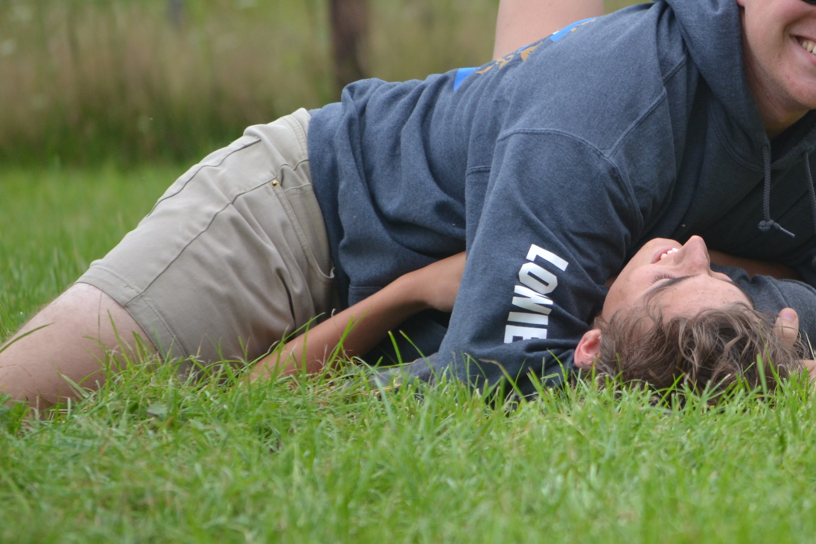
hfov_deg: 4.2
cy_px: 157
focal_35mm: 489
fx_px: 11083
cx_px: 699
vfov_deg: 2.8
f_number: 5.6
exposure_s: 1/640
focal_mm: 180
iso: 400
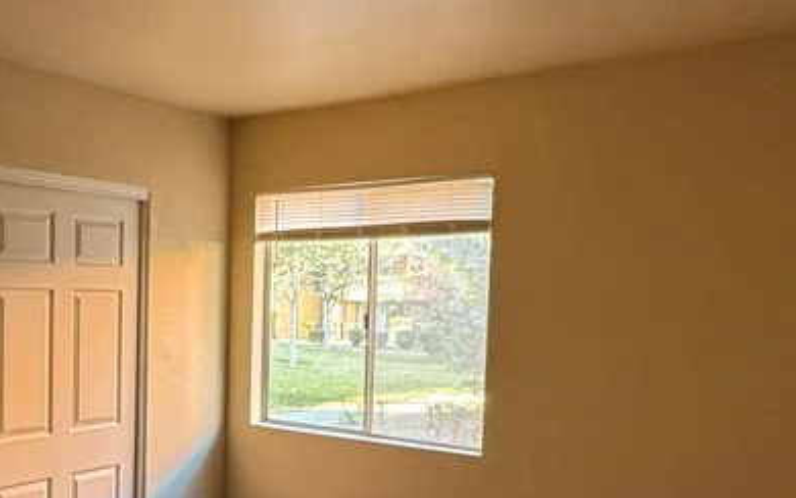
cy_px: 355
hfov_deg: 47.6
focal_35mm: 39
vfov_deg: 32.3
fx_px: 846
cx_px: 159
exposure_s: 1/60
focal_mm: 2.22
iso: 200
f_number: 2.2
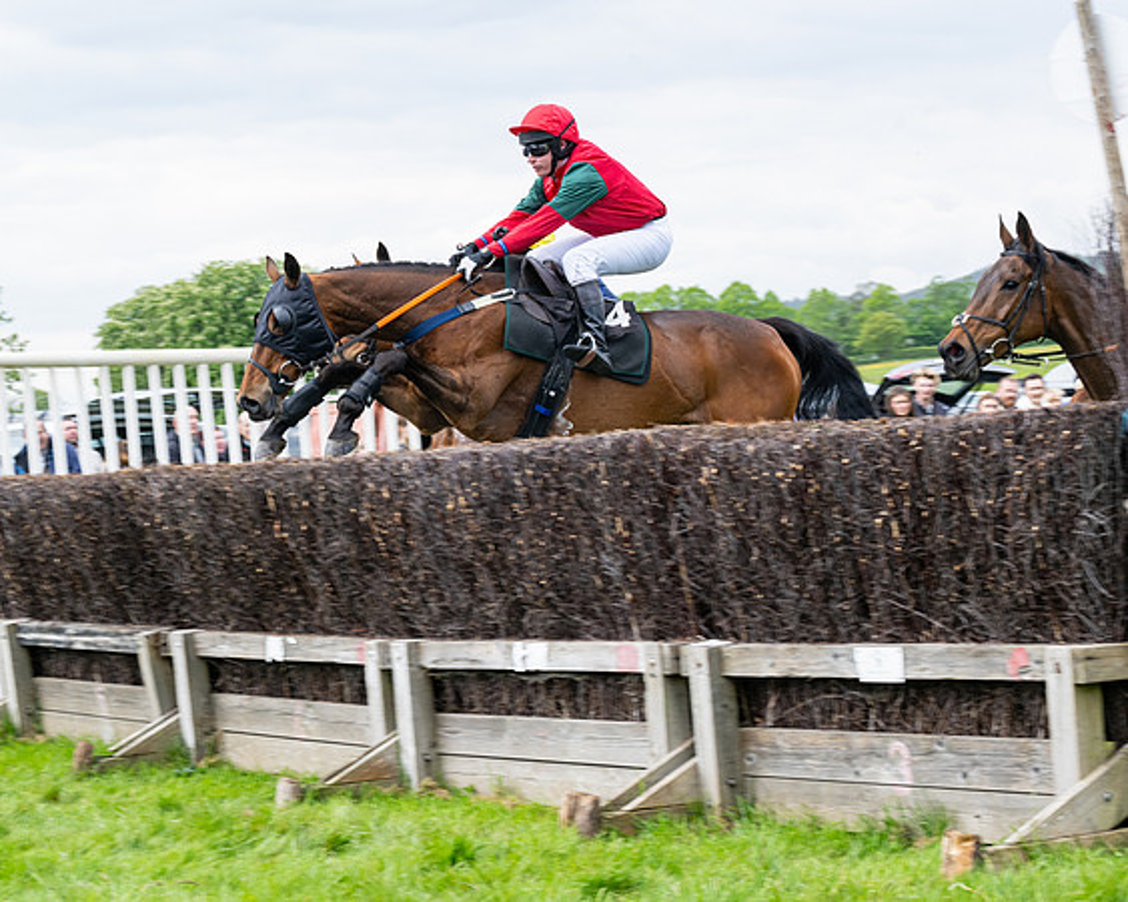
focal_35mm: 91
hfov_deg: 21.1
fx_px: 3027
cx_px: 556
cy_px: 424
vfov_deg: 16.9
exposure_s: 1/400
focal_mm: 70
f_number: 9
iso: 400
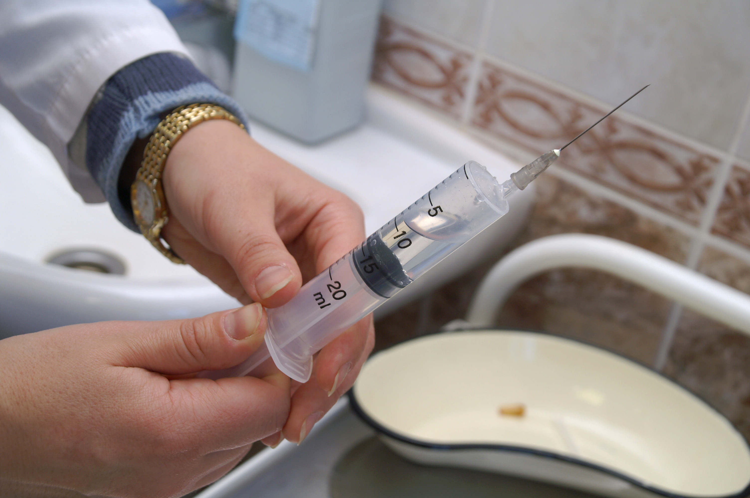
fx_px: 1405
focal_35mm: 68
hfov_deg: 29.9
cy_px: 249
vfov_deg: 20.1
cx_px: 375
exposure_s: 1/60
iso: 200
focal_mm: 45
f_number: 7.1
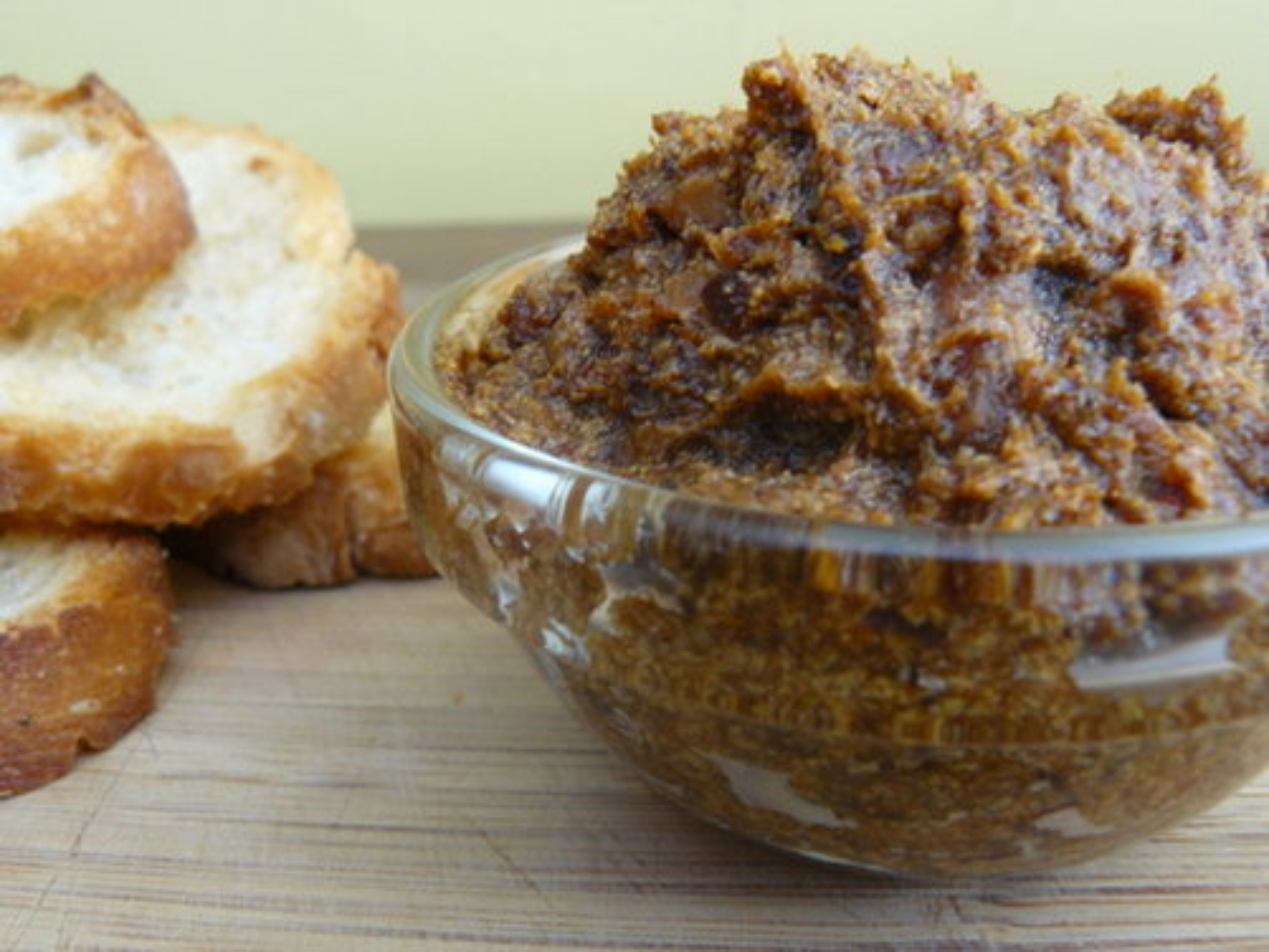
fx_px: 1320
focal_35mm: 36
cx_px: 634
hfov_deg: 51.3
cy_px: 476
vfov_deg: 39.7
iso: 100
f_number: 4
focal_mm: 6
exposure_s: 1/5
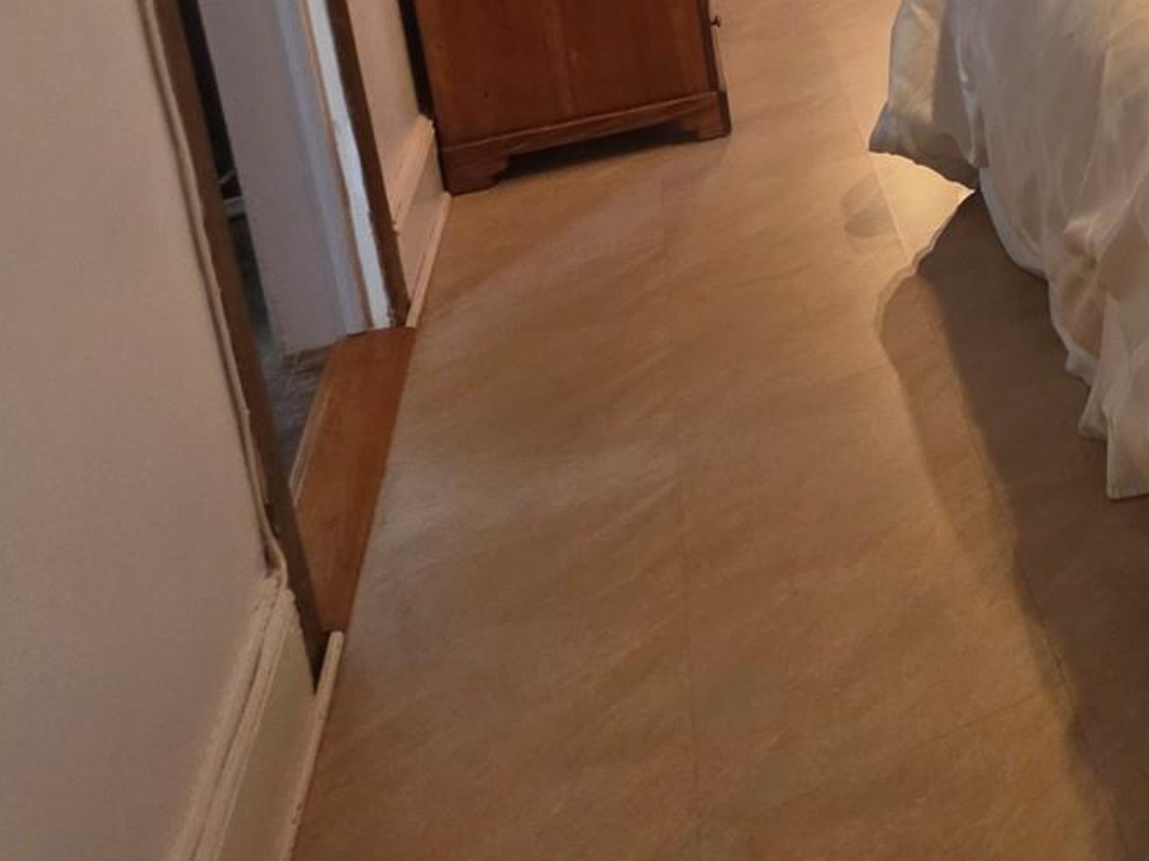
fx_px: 1327
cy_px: -192
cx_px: 1423
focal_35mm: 40
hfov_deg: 35.3
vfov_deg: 30.2
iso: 160
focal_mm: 2.2
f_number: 1.9
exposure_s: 1/60
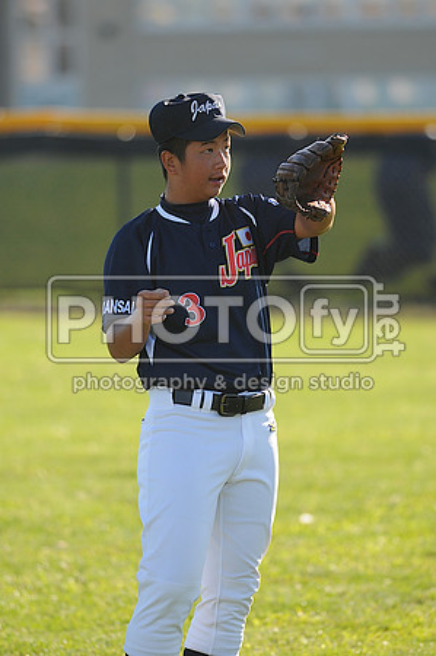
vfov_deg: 4.6
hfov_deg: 3.0
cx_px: 218
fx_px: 8193
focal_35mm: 450
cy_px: 328
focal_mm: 300
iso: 200
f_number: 4
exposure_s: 1/640
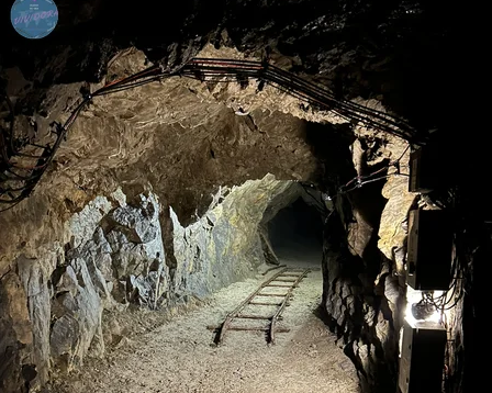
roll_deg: -0.3
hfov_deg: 52.9
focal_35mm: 34
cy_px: 313
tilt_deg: -11.1
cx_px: 246
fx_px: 495
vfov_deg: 41.5
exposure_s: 1/5
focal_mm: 5.7
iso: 800
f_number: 1.5
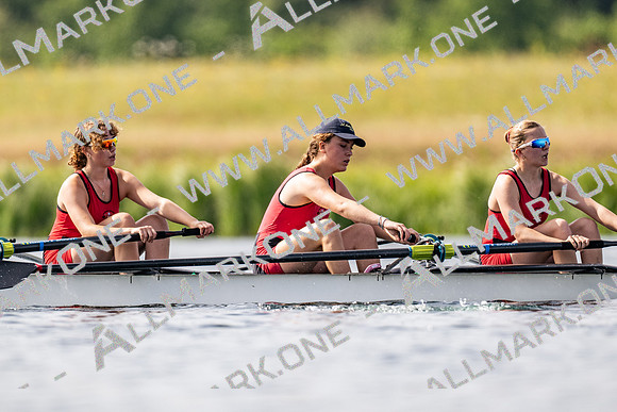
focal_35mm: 900
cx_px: 308
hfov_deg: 2.3
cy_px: 206
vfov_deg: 1.5
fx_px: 15436
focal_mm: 600
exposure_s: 1/2500
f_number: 4
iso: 200
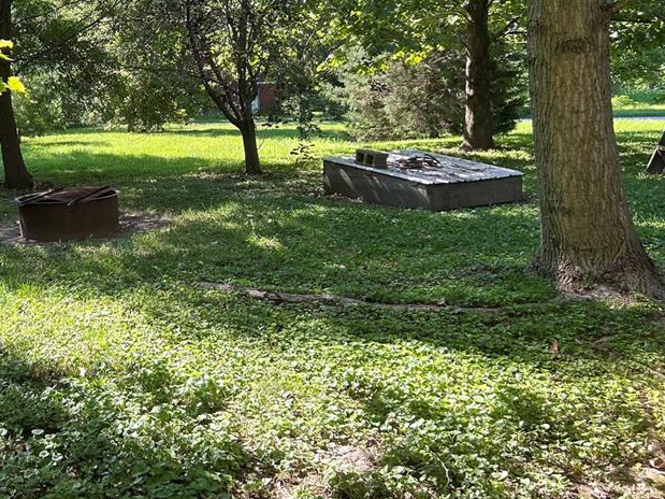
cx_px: 117
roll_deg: +3.4
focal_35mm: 43
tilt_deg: -5.8
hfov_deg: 41.6
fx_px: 826
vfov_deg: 33.4
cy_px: 183
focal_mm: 5.7
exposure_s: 1/320
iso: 50
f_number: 1.5
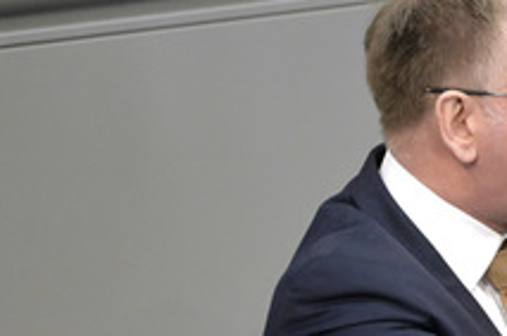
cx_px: 513
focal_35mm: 1061
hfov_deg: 1.9
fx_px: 14909
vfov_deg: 1.3
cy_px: 291
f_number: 5.6
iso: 8000
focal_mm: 500
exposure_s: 1/320
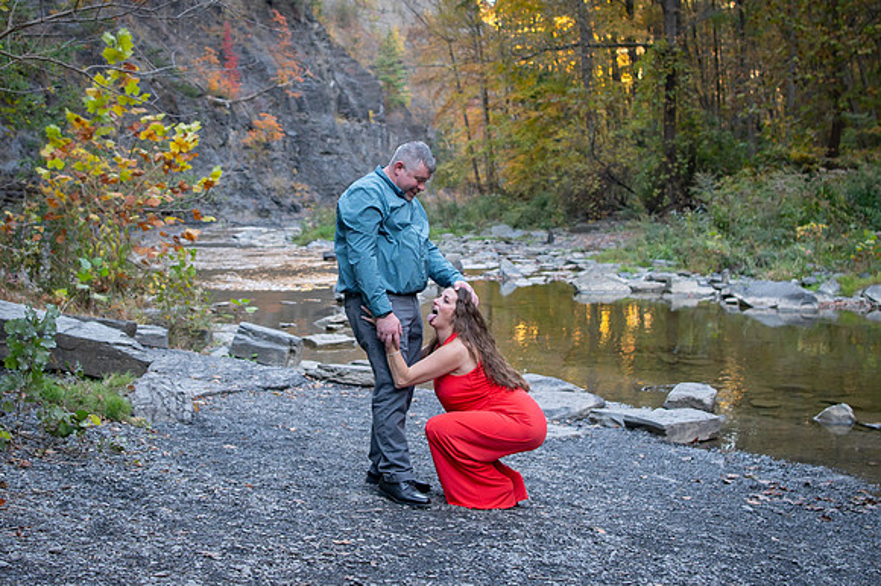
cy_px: 230
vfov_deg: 23.7
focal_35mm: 57
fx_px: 1394
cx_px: 366
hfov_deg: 35.0
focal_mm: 29
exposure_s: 1/250
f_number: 2.8
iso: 640
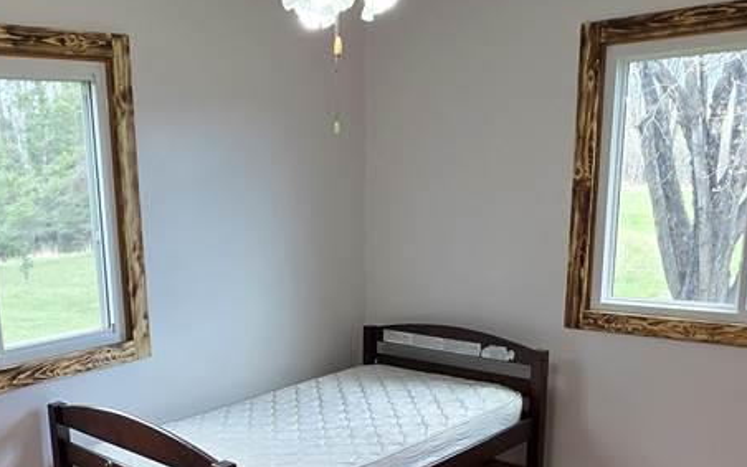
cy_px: 403
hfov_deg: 49.4
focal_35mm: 39
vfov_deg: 31.6
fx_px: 794
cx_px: 245
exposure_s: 1/120
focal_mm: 2.2
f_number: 1.9
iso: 80
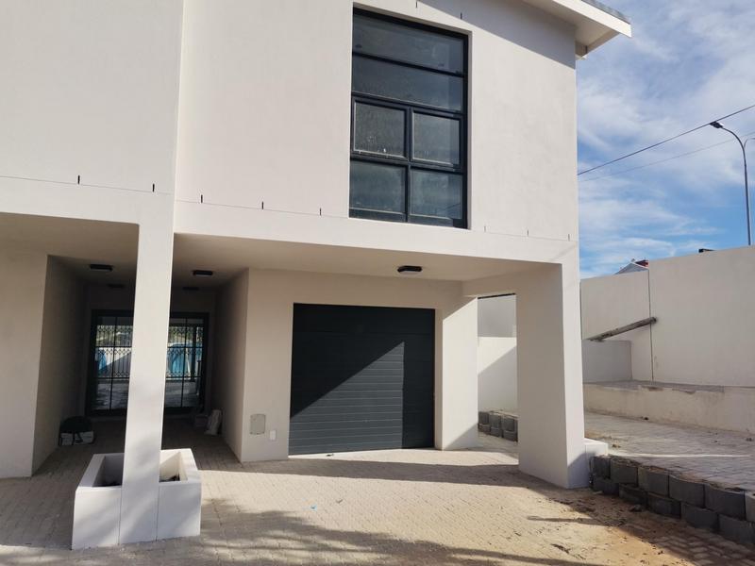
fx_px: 567
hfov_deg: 67.3
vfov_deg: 53.1
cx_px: 378
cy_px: 283
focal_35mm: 26
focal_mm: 4.75
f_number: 1.8
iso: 50
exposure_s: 1/2004
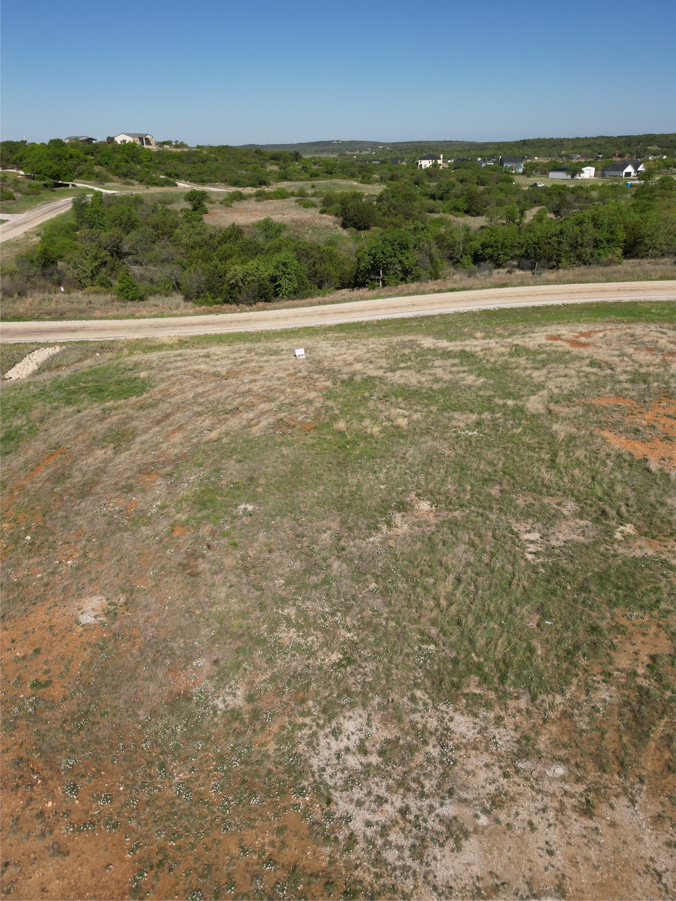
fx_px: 625
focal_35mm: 24
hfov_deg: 56.8
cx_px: 338
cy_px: 450
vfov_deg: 71.6
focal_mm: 6.72
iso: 100
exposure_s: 1/100
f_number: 1.7
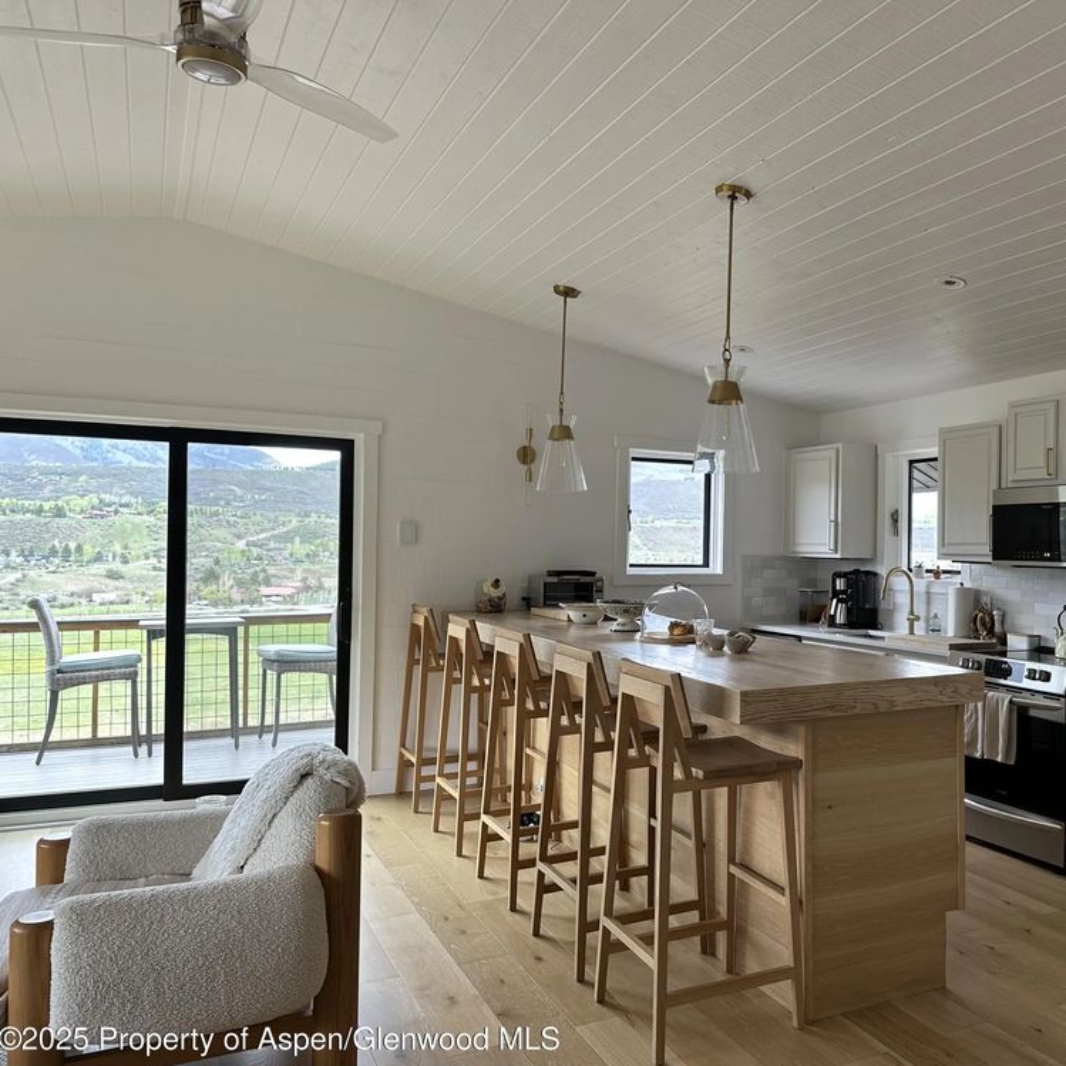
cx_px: 724
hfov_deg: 54.3
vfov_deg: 55.6
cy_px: 542
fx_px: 1010
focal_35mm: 29
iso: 80
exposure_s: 1/121
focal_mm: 6.86
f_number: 1.78
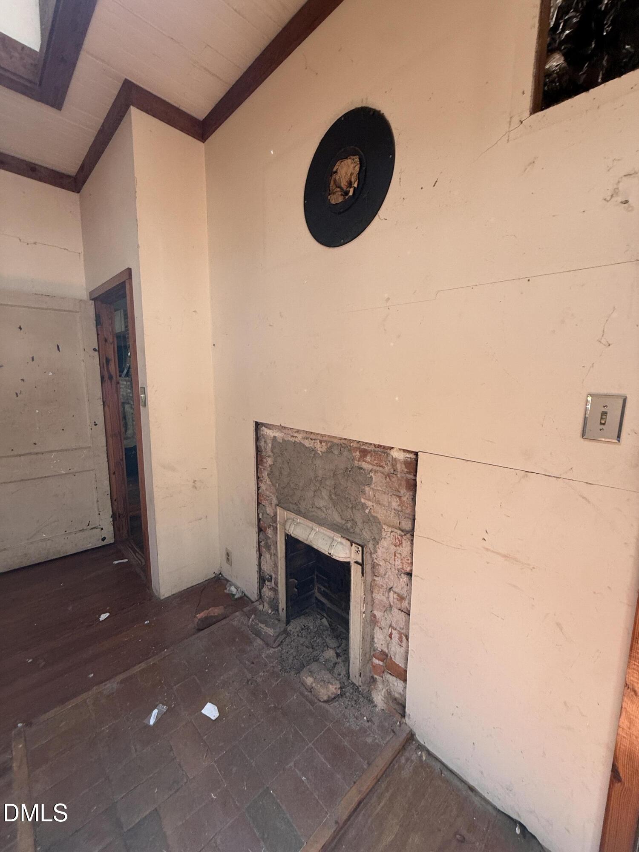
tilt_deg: -8.0
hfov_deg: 85.7
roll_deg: -3.8
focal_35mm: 14
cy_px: 426
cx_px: 320
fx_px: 345
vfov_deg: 102.1
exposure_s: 1/99
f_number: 2.2
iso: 80
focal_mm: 2.22
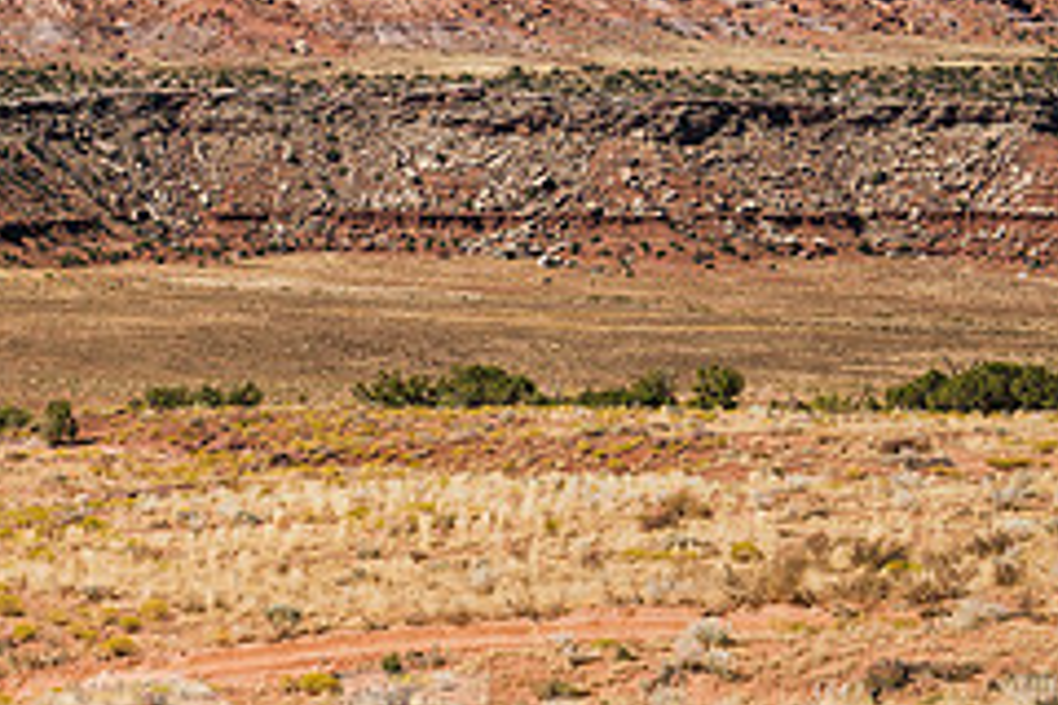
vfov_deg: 9.9
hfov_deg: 14.5
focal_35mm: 138
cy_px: 293
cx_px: -141
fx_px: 4055
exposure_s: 1/640
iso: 160
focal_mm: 57
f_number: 7.1
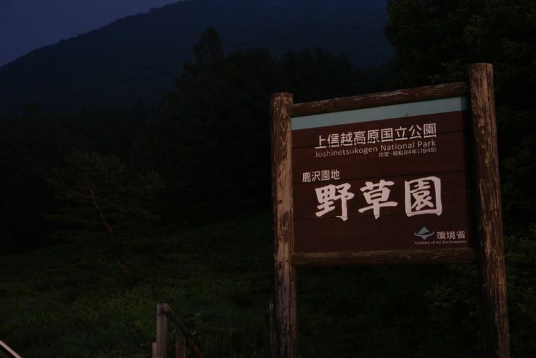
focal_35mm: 50
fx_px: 745
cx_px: 268
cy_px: 179
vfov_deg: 27.0
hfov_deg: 39.6
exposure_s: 30
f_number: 4
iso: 320
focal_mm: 50
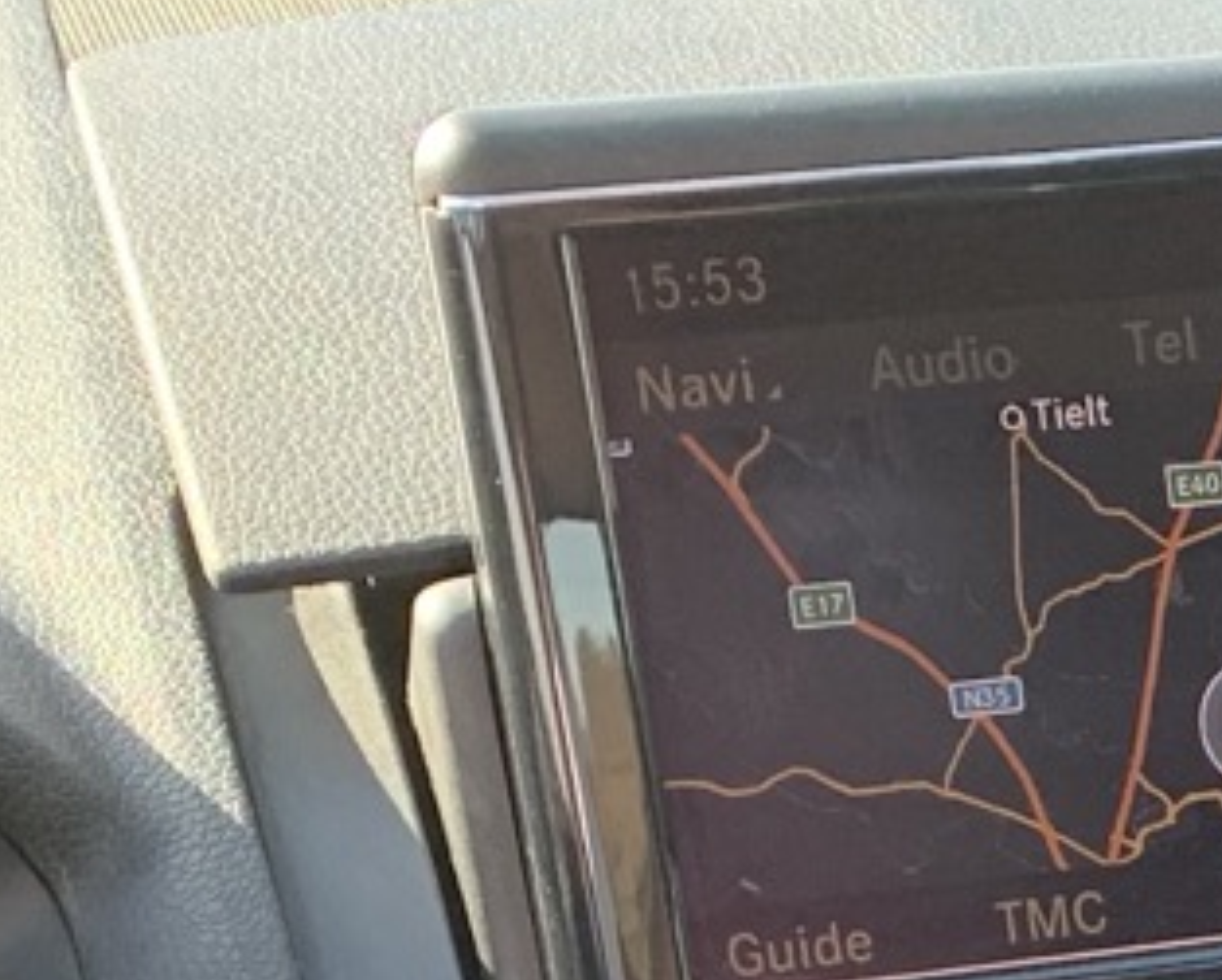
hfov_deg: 12.2
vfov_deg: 9.5
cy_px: 2266
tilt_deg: -31.6
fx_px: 5321
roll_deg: -1.1
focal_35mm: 147
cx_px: 2069
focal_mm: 4.25
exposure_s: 1/122
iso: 32
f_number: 1.8
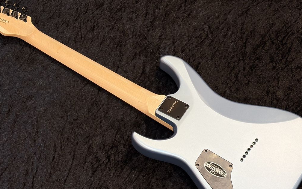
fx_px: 576
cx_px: 142
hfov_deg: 29.4
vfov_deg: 18.6
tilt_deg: -64.4
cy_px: 115
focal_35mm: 70
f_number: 1.6
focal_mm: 5.96
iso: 50
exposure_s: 1/60
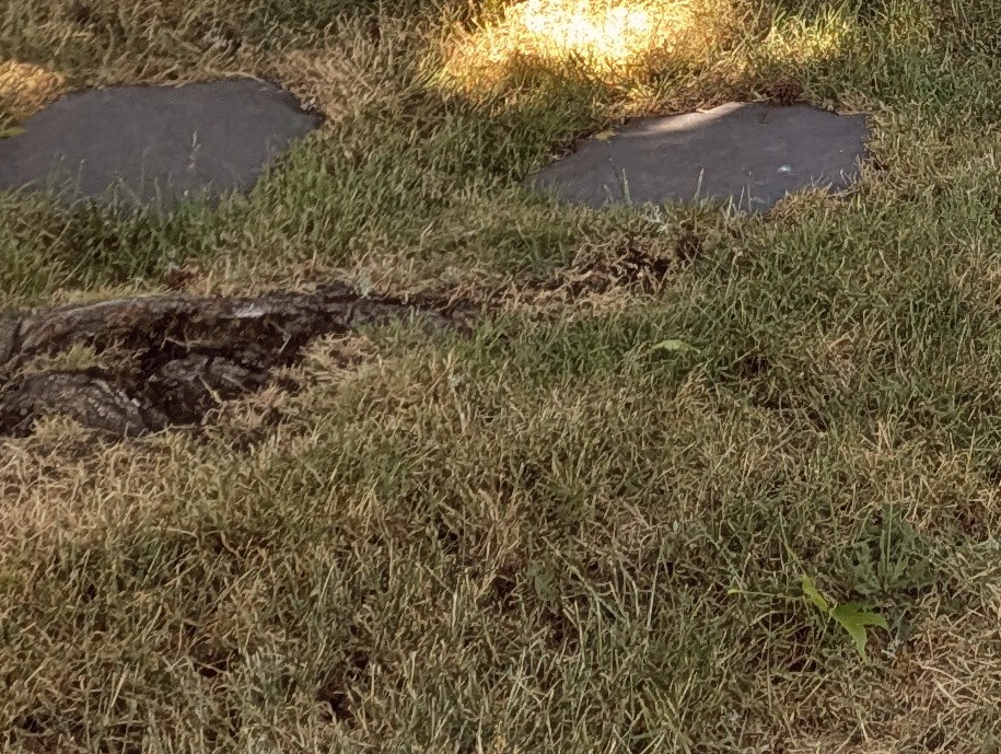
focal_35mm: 107
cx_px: 1013
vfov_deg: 11.9
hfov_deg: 17.9
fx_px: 3099
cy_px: -912
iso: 46
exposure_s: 1/203
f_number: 1.85
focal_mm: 6.81
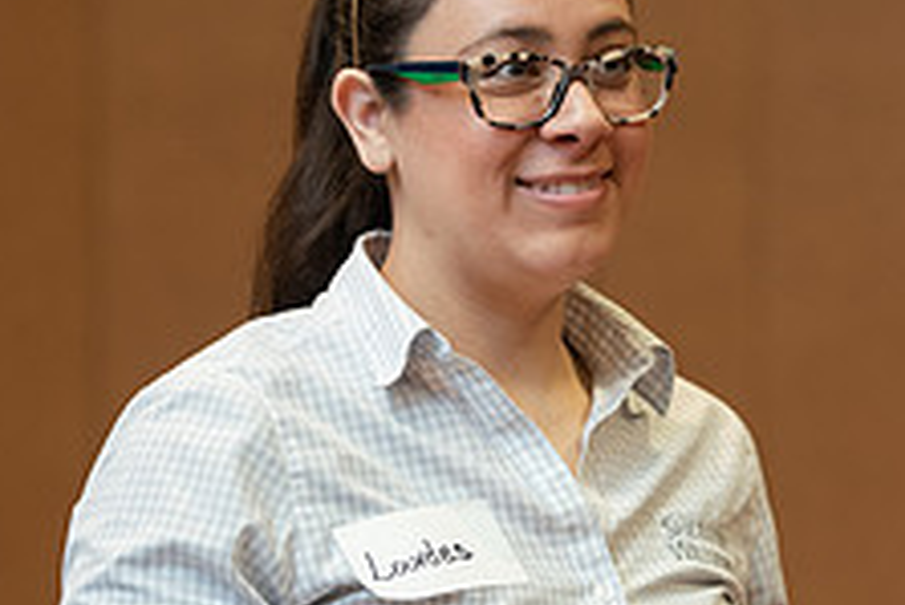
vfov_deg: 5.3
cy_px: 331
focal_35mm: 260
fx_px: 6540
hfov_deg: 7.9
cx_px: 824
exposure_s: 1/200
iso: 1600
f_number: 3.5
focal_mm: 100
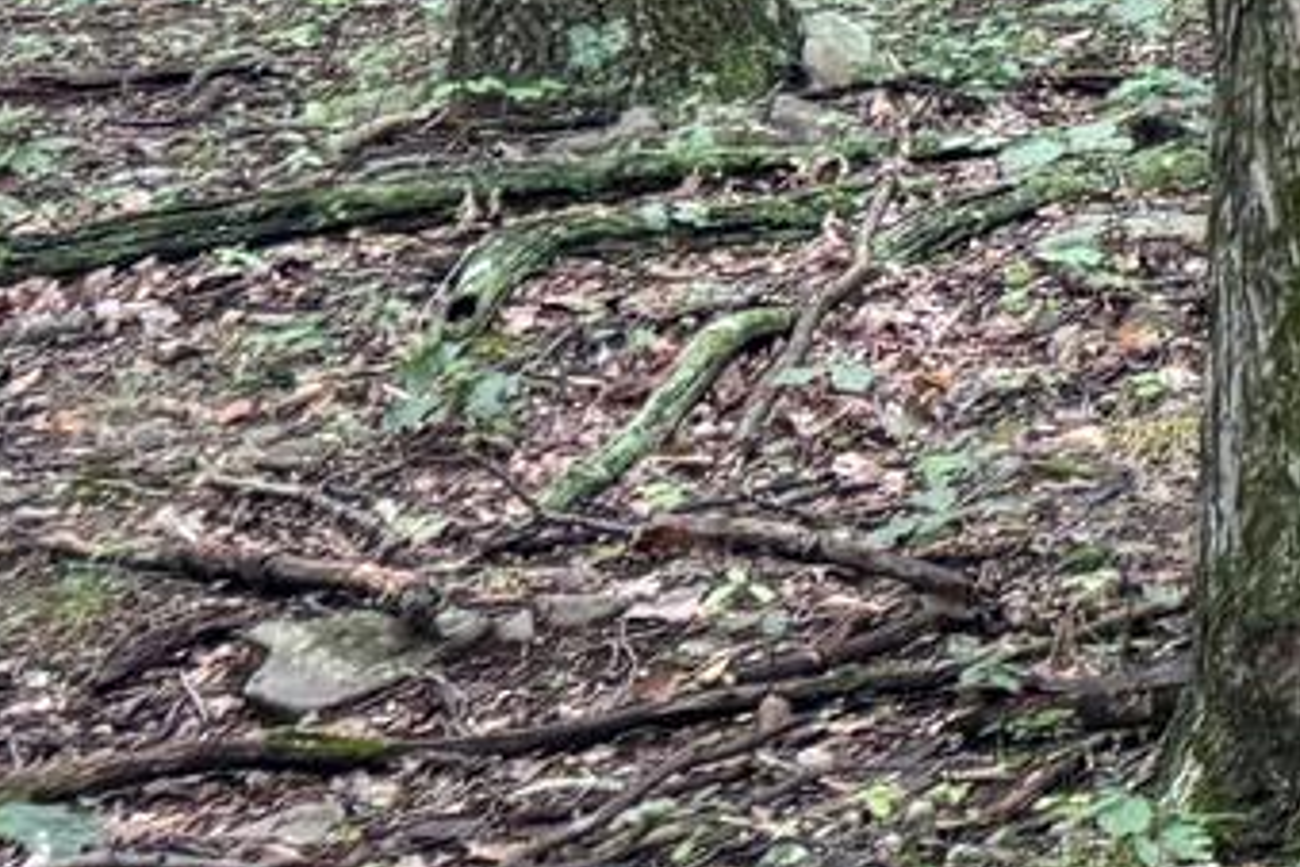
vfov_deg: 8.6
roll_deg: +1.4
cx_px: 2838
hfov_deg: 11.7
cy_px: -917
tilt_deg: +9.7
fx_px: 5452
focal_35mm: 151
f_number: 1.78
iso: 200
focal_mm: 6.76
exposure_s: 1/121
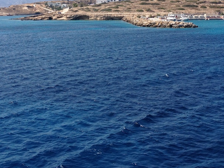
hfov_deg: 27.8
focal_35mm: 70
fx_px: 453
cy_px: 0
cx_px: 115
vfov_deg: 20.4
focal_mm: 4.28
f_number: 2.4
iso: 50
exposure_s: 1/2208
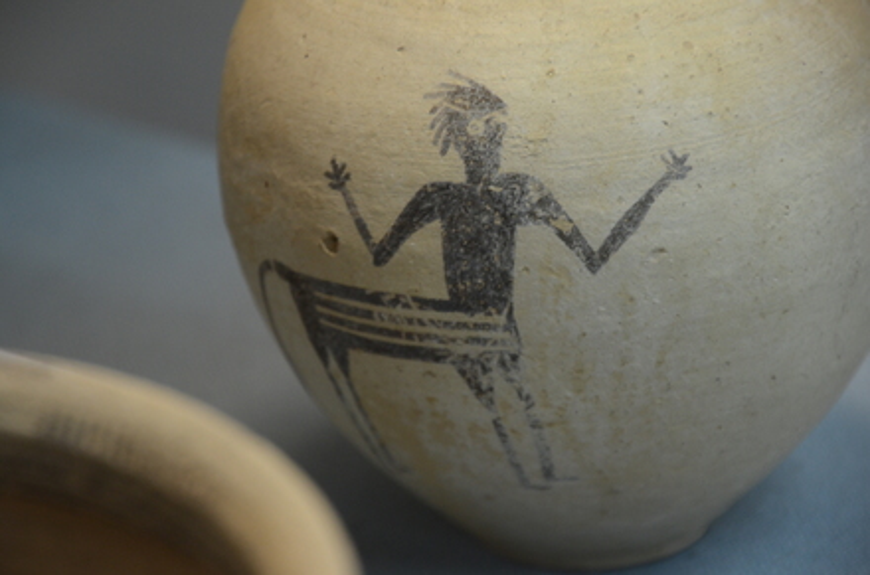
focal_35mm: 248
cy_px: 288
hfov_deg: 8.3
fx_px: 5966
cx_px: 435
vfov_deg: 5.5
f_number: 6
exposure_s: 1/30
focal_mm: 165
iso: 1000
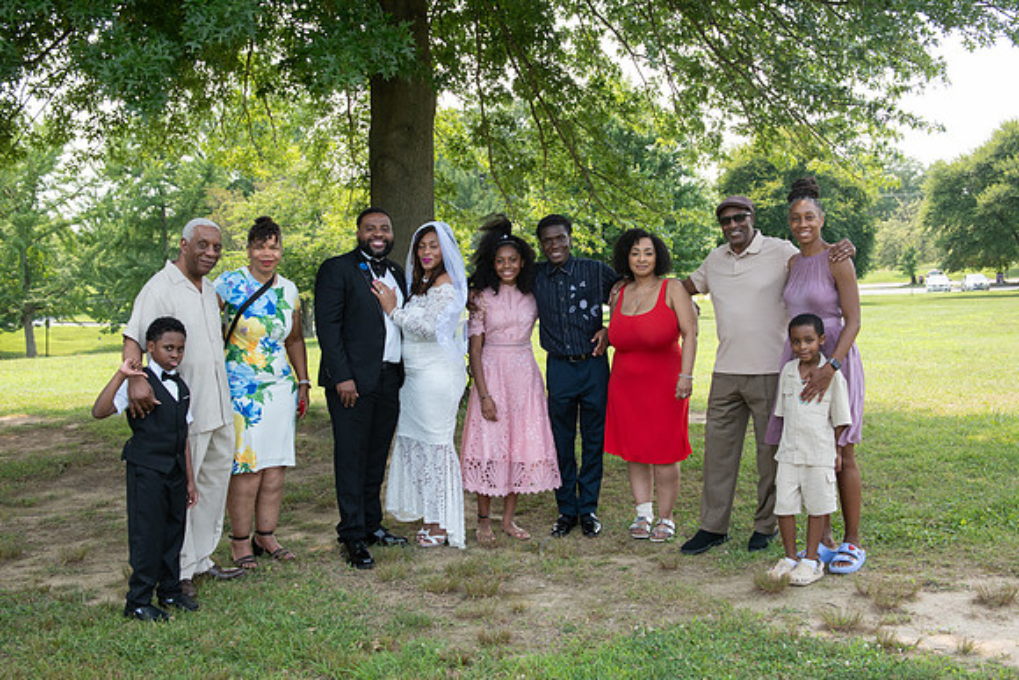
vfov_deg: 29.3
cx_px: 510
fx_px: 1302
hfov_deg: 42.7
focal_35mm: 46
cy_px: 340
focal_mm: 44
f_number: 6.3
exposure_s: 1/400
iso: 800
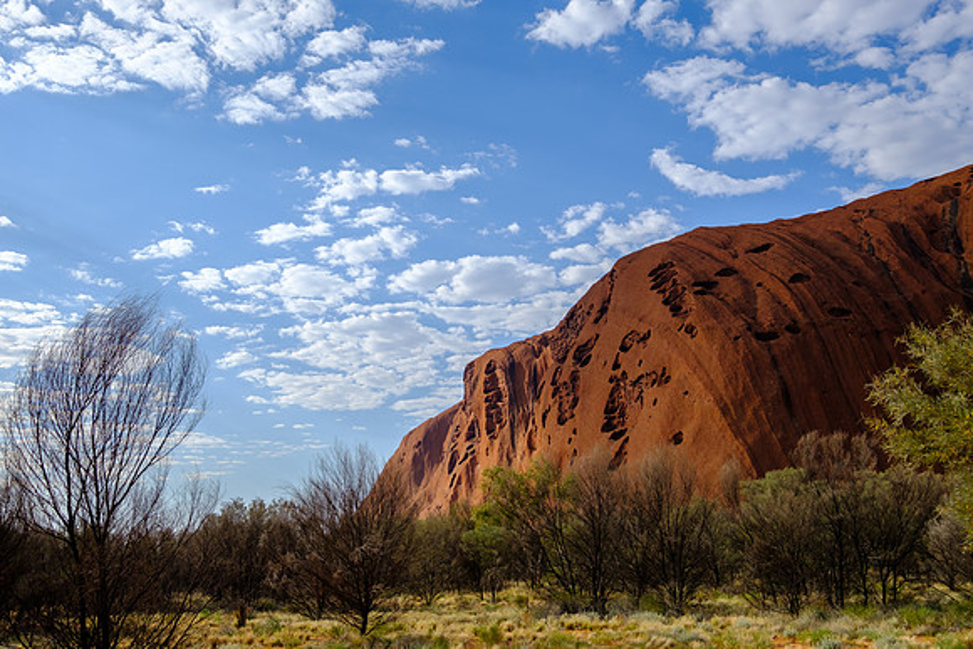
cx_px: 486
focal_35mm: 36
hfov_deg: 53.1
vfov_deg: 36.9
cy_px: 324
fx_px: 973
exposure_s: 1/1400
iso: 200
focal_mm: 24
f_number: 5.6
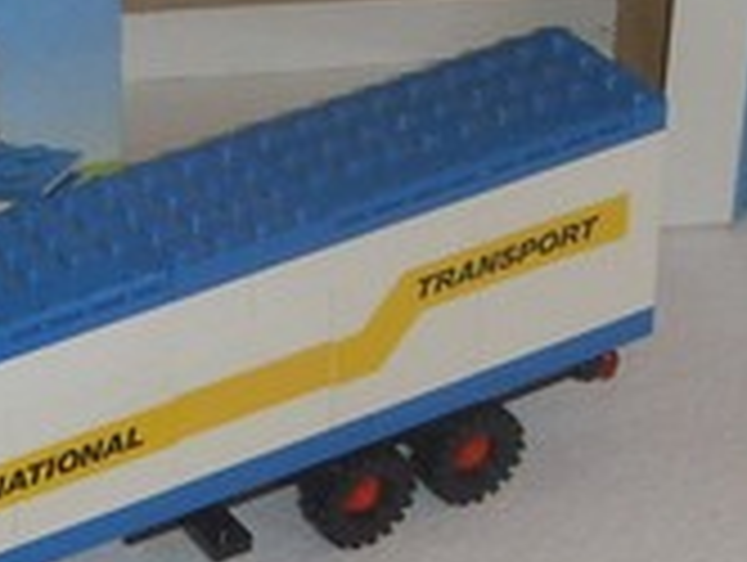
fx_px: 3242
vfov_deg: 9.9
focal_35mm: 150
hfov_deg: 12.9
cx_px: -32
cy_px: 450
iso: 100
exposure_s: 1/45
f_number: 3.5
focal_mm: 6.6
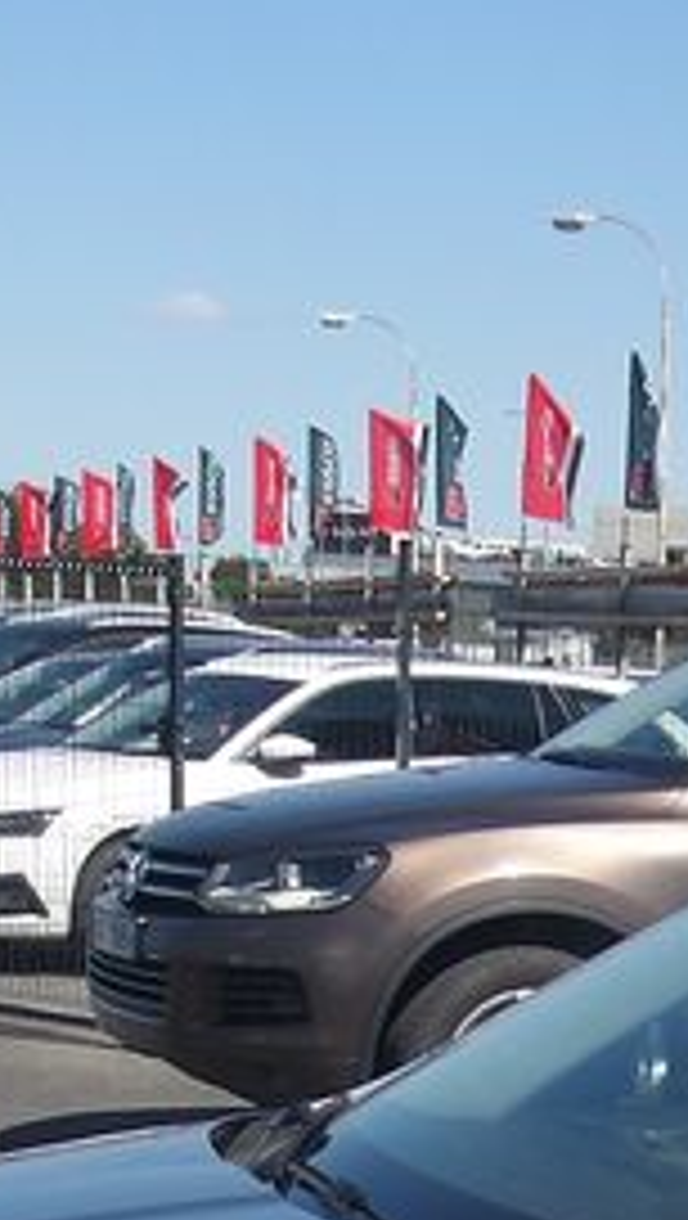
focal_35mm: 111
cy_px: 1670
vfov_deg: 17.8
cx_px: 1165
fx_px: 3590
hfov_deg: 10.4
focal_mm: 4.9
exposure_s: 1/141
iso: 100
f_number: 10.4
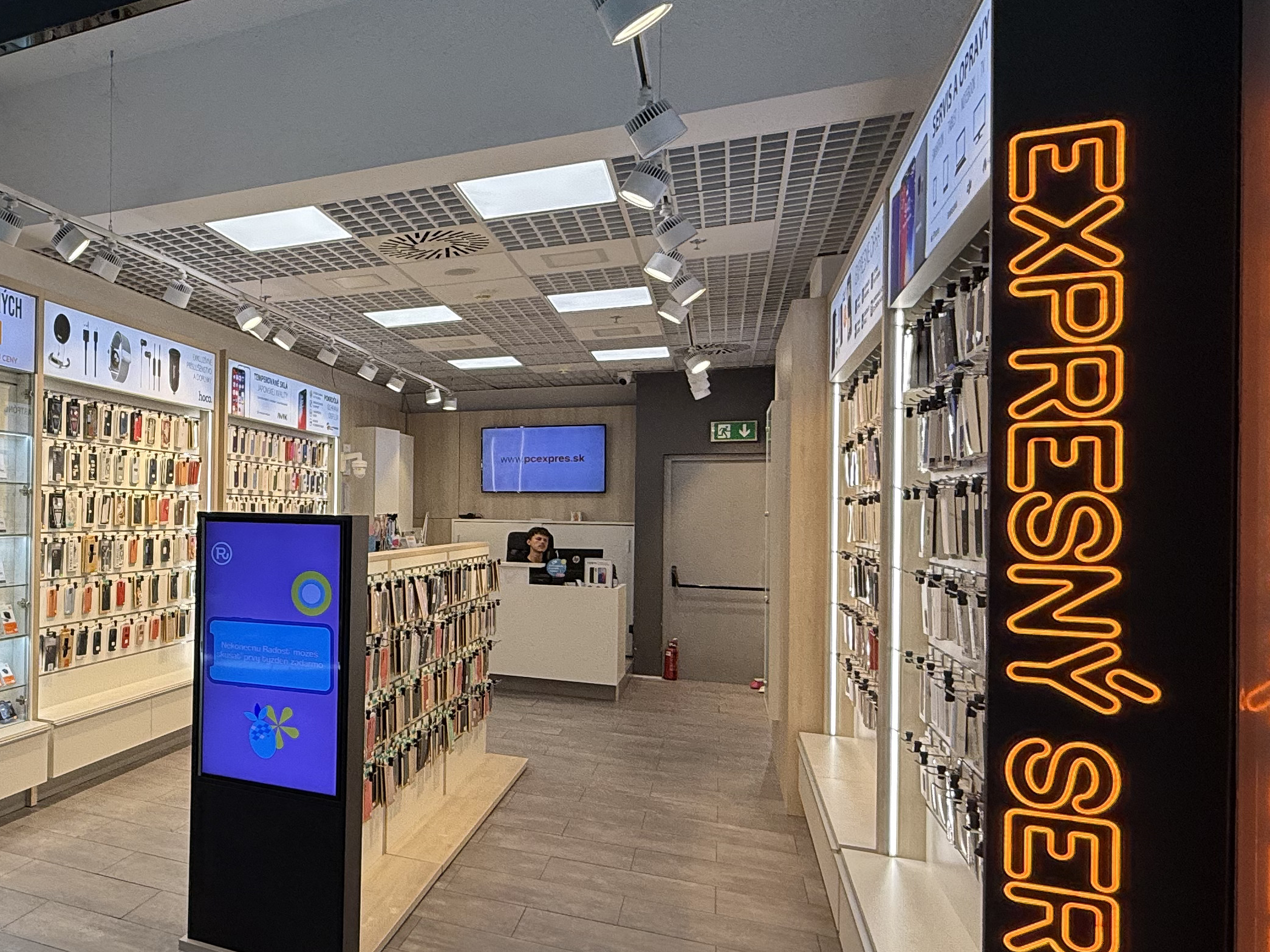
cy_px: 505
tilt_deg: +0.3
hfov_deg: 57.0
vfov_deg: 51.3
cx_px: 146
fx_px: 991
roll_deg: -0.4
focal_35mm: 27
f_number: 2.2
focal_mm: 2.22
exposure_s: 1/177
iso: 64
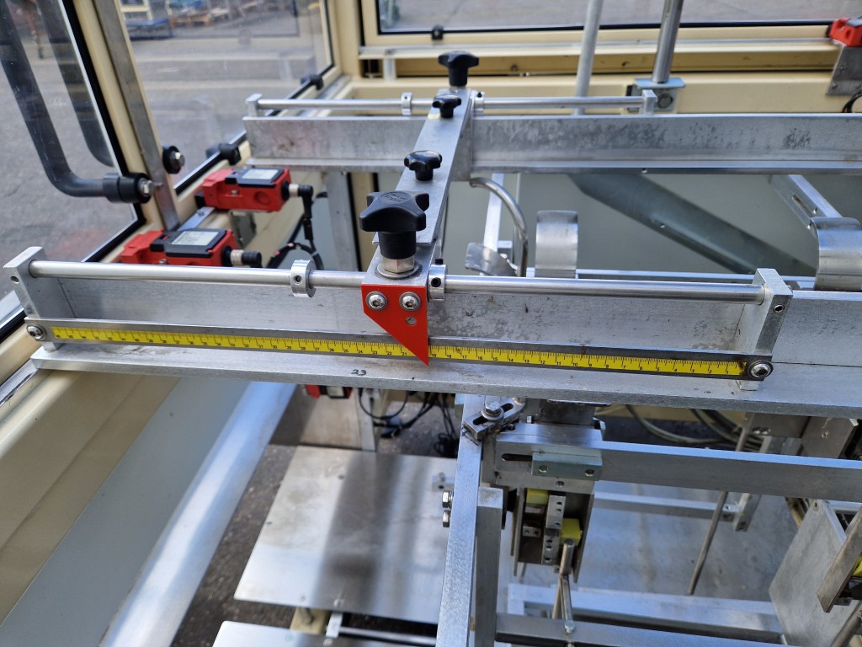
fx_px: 573
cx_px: 431
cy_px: 324
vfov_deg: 58.9
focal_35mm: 23
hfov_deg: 73.9
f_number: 1.8
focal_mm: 5.4
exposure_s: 1/384
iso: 50
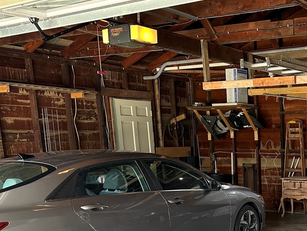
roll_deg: +1.7
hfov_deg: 33.6
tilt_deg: -11.9
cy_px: 232
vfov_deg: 26.5
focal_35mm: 52
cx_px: 308
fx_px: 461
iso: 125
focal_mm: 6.86
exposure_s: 1/121
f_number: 1.78
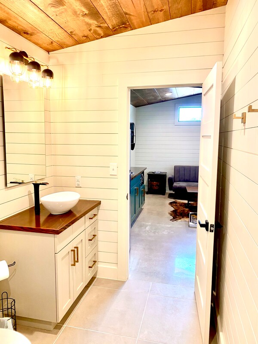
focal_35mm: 26
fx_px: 258
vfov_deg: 67.3
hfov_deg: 53.1
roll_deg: -0.5
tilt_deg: -5.9
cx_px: 129
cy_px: 172
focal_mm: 4.25
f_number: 1.8
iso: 80
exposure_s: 1/60
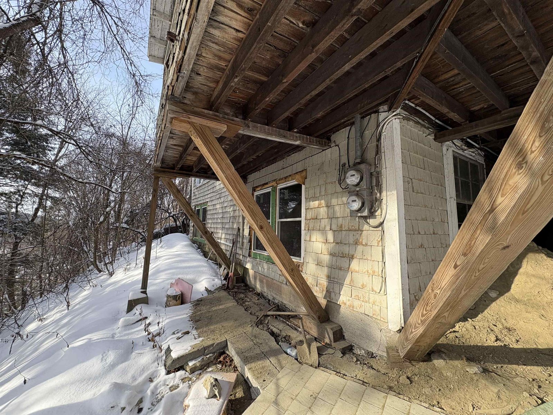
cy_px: 208
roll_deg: -1.9
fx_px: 224
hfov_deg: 102.1
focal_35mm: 14
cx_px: 276
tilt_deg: +6.6
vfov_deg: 85.7
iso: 50
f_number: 2.2
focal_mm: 2.22
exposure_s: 1/541
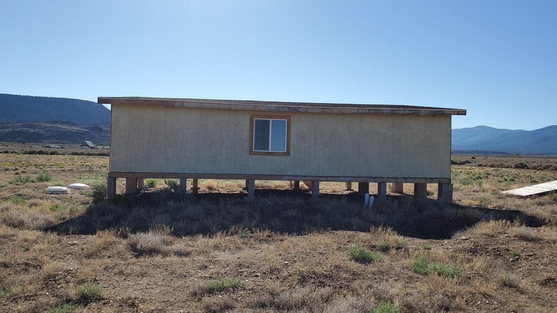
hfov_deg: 66.1
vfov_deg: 40.2
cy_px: 147
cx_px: 283
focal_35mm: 29
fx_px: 428
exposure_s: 1/1717
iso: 50
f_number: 2.4
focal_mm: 4.3
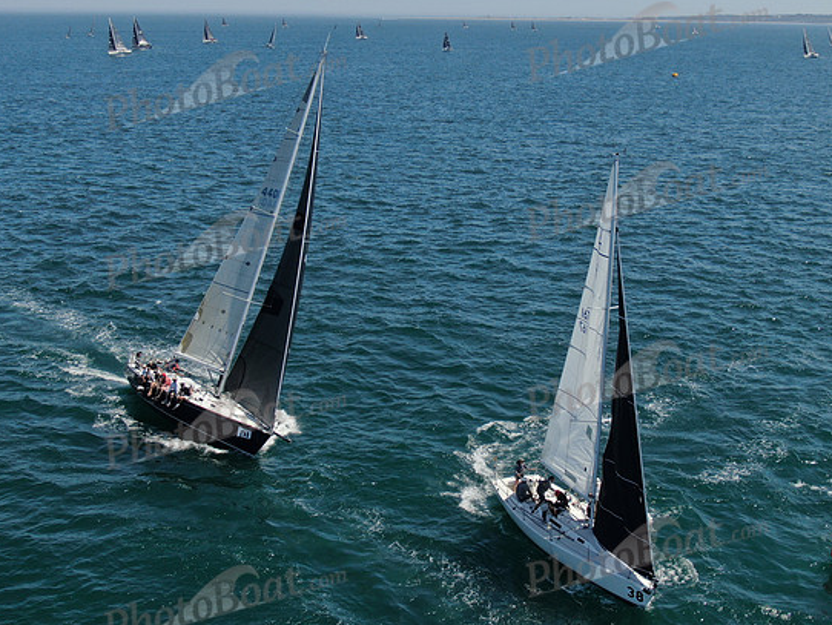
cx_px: 437
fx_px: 1106
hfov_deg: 41.2
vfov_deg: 31.5
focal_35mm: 46
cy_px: 311
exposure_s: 1/1000
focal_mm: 7.39
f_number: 3.6
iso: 100
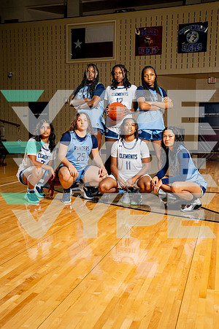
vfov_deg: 51.9
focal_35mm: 37
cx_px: 110
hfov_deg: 35.9
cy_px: 164
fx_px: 338
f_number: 6.3
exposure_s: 1/250
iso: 400
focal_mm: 37
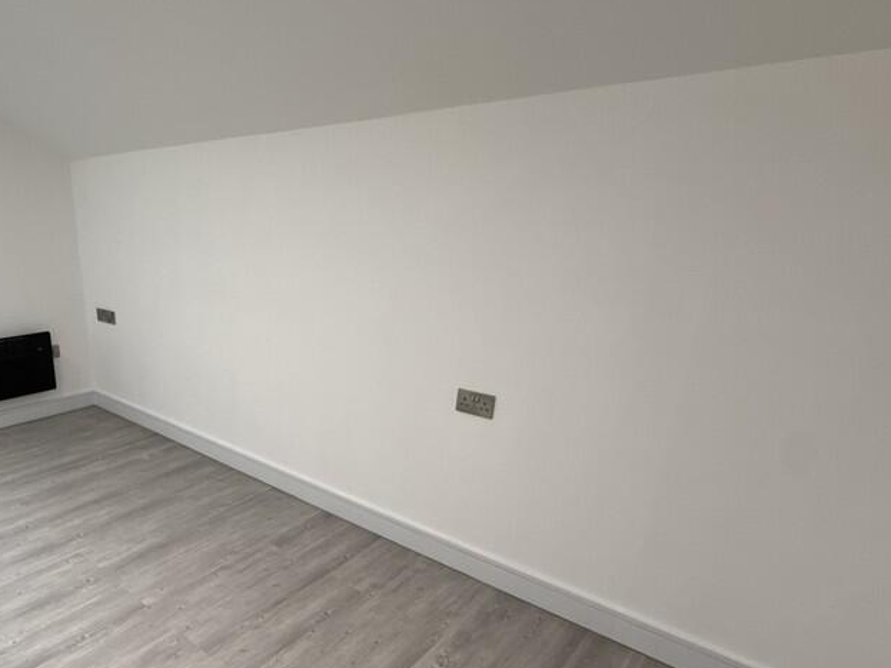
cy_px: 426
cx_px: 255
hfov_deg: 70.3
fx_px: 592
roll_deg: +0.7
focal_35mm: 23
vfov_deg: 58.0
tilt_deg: -20.1
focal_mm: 2.22
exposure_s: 1/100
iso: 200
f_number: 2.2
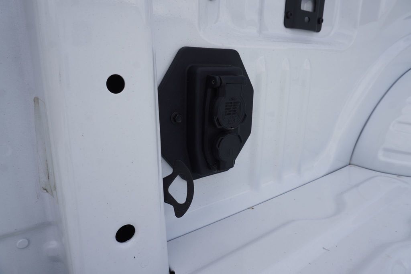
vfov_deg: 53.2
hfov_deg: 73.7
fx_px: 274
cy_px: 137
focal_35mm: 24
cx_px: 206
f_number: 10
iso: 100
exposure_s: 1/160
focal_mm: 16
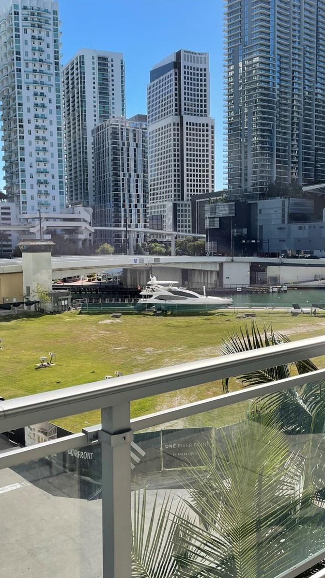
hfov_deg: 31.2
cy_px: 289
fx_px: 582
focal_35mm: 38
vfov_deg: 52.8
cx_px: 176
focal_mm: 4.2
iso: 32
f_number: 1.6
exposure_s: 1/3040
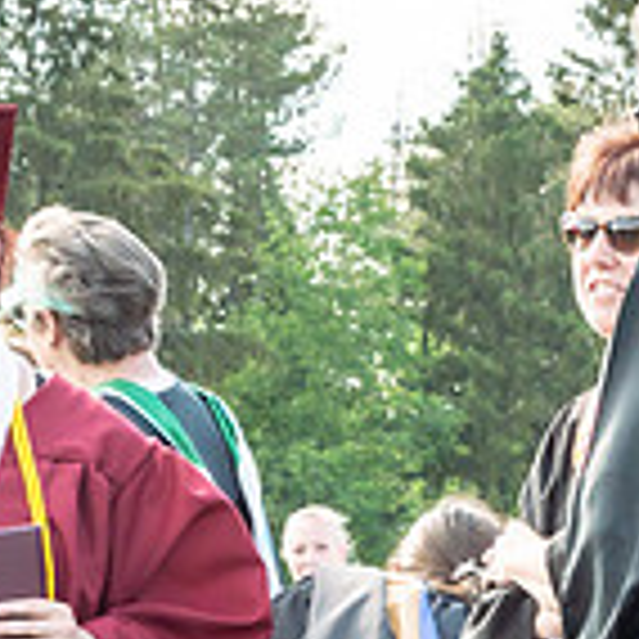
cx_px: 475
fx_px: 4553
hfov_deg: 8.0
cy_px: 612
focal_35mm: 218
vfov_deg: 8.0
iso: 200
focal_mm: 36
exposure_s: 1/500
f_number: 7.1
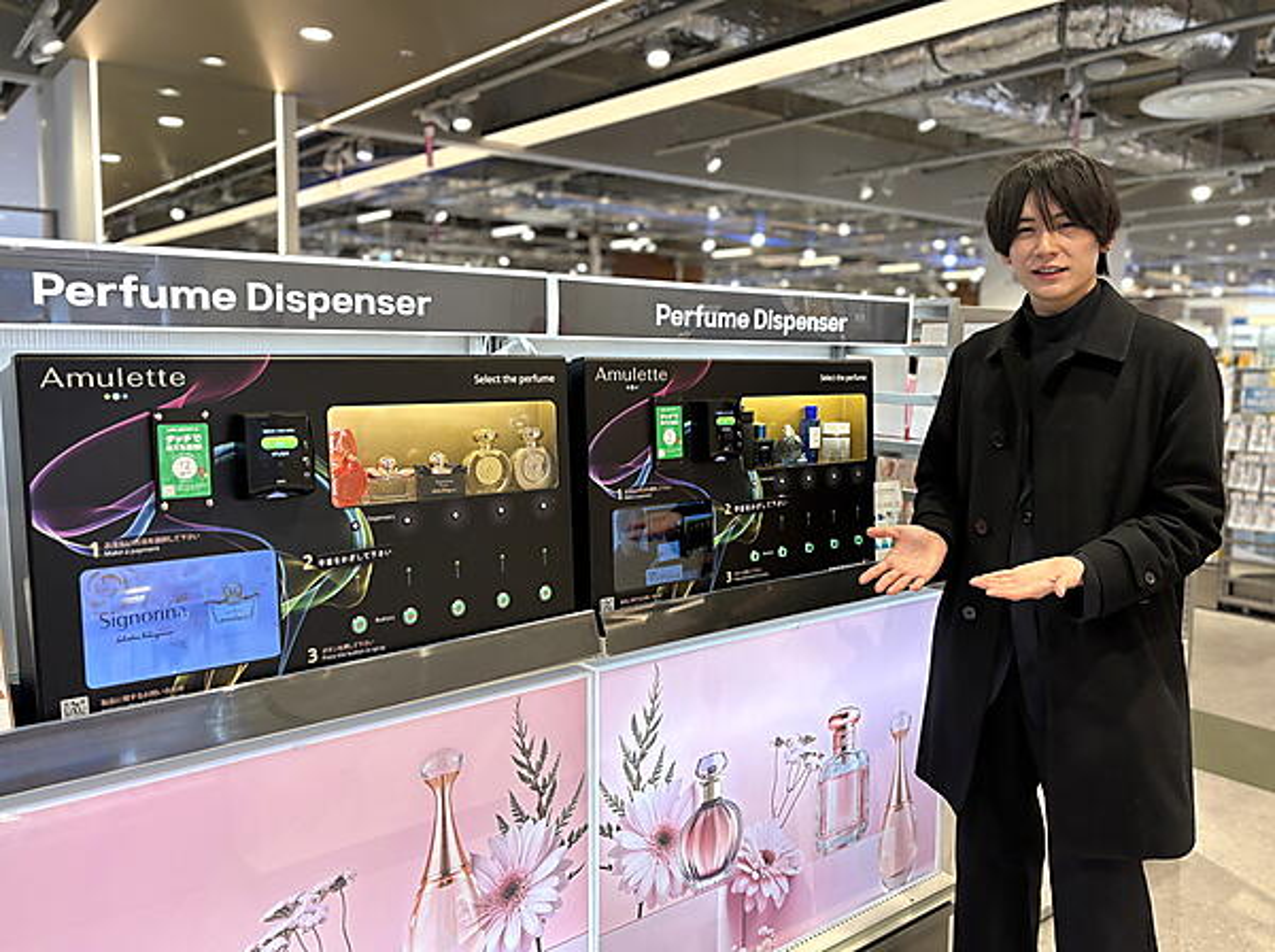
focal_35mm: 26
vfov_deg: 52.9
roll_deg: -0.5
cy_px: 476
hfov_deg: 67.4
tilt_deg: -5.7
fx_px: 956
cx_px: 638
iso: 40
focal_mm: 5.96
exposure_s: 1/100
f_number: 1.6
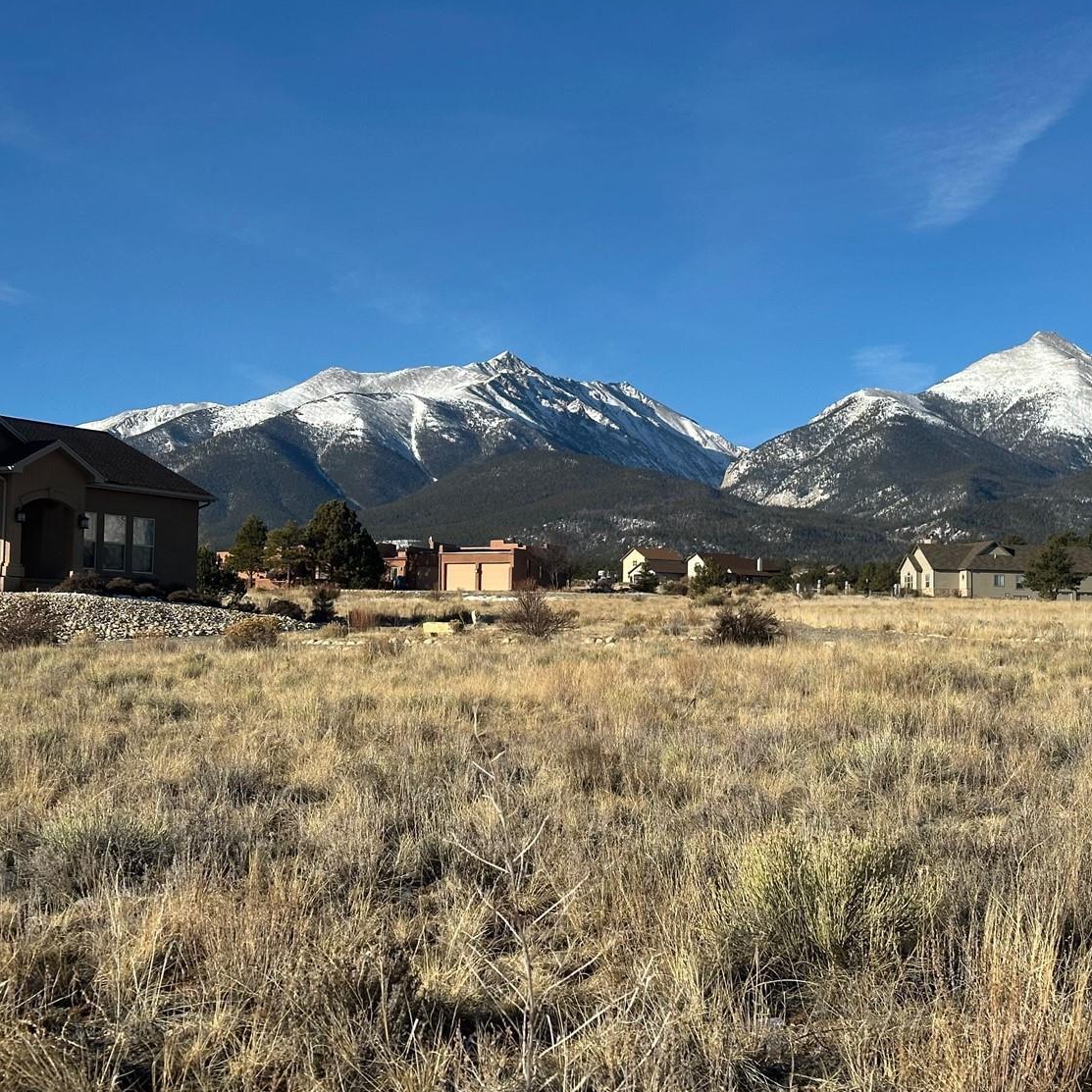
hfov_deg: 28.1
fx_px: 2177
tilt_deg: +3.9
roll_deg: +0.0
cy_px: 518
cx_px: 643
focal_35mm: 61
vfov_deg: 28.2
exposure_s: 1/4785
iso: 64
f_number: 1.78
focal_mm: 6.86
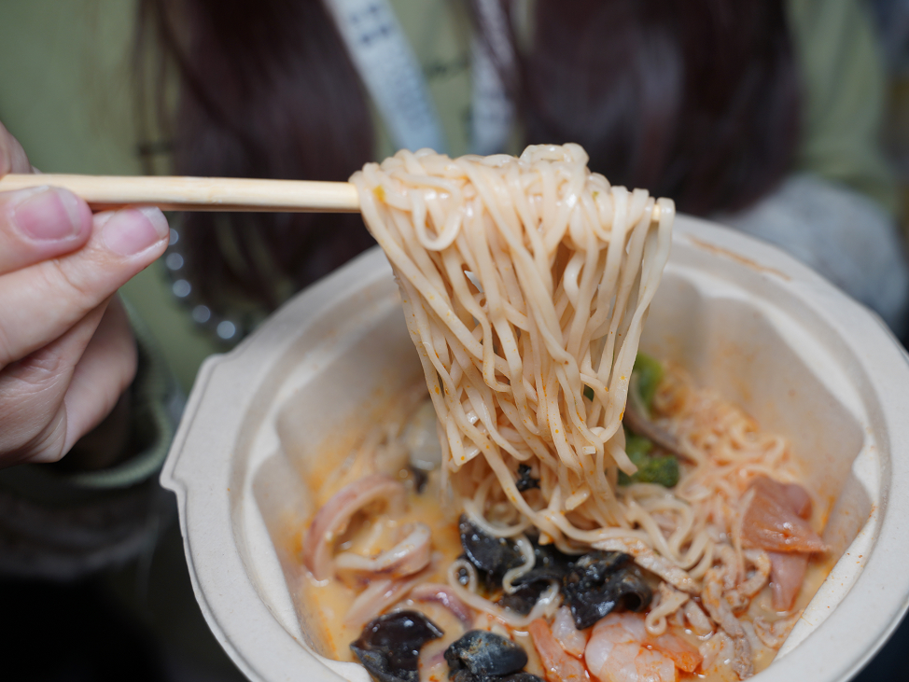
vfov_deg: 32.2
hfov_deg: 41.9
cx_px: 525
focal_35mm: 45
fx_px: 1182
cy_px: 355
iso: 200
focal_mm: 38
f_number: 4
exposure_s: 1/60
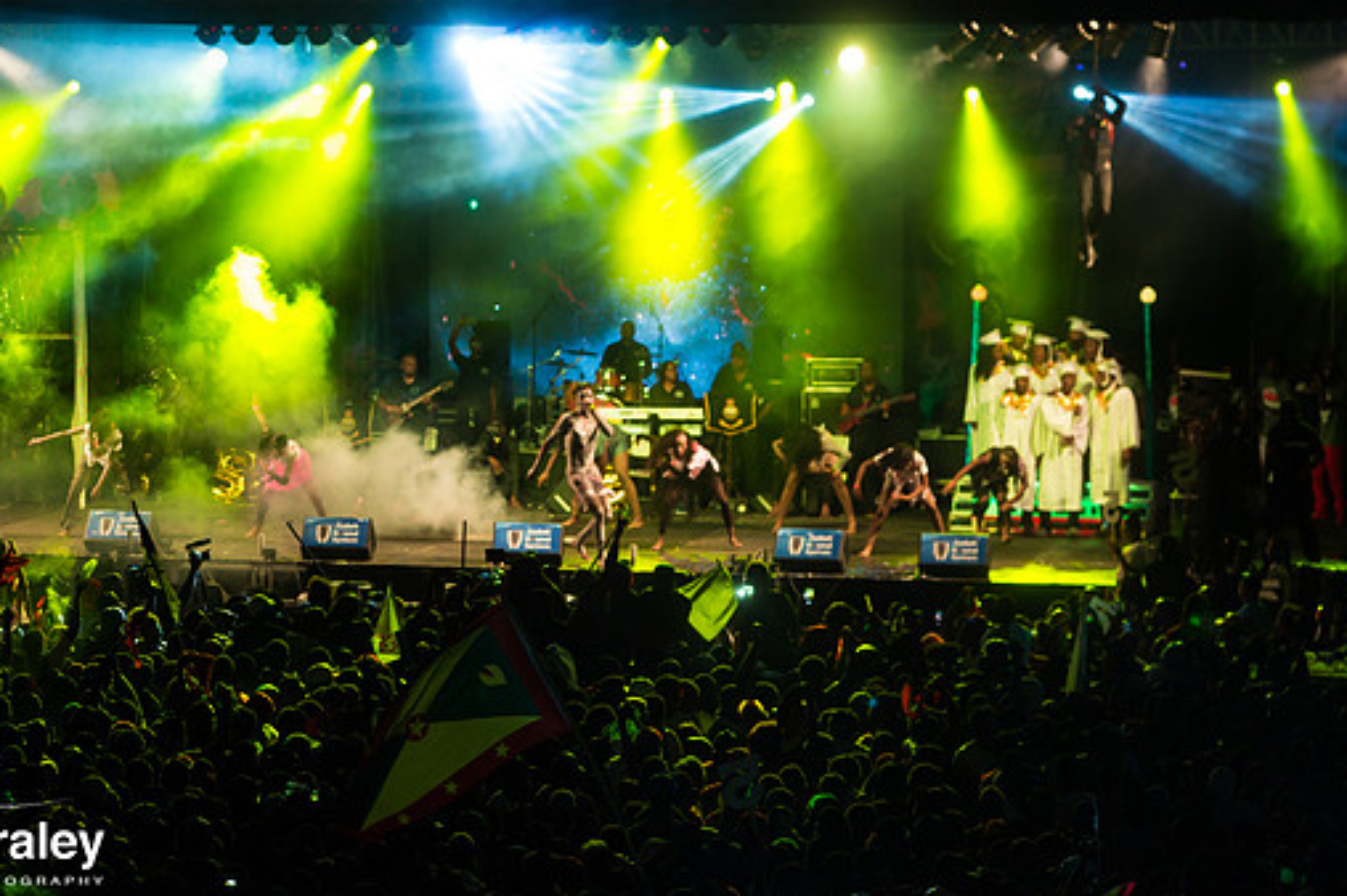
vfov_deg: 10.0
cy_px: 408
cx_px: 636
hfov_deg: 15.0
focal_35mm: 137
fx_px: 5123
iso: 2500
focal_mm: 120
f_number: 5.6
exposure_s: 1/160
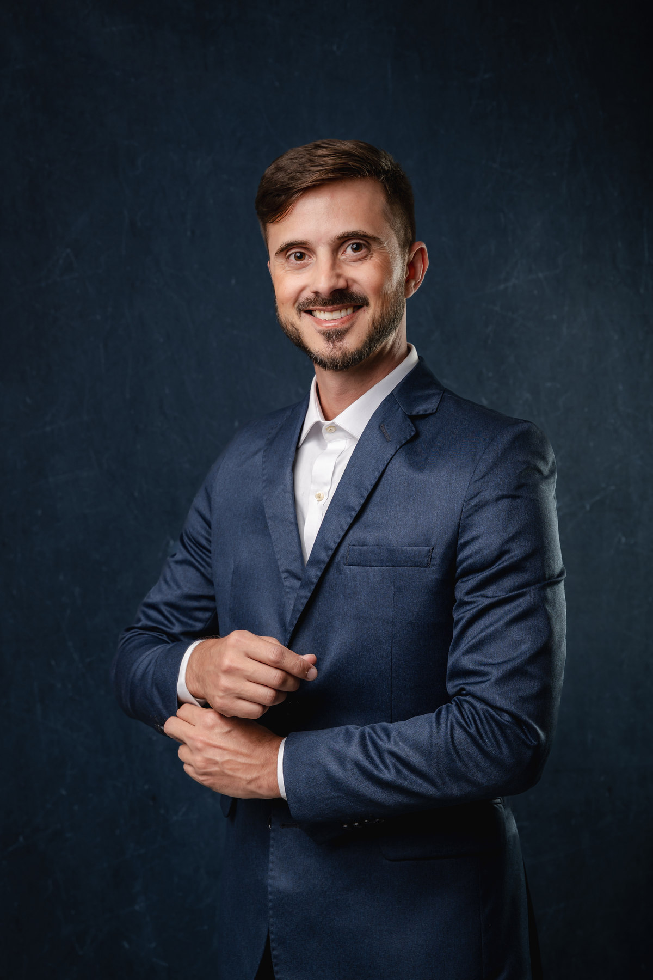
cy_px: 490
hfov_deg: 22.3
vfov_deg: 32.9
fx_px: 1660
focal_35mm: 61
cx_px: 326
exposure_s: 1/160
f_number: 6.3
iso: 200
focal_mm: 61
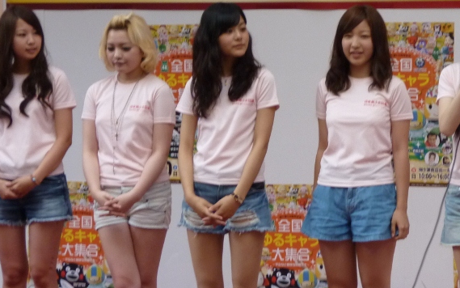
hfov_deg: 14.3
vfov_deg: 9.0
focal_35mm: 145
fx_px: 1818
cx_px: 361
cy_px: 159
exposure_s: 1/40
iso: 200
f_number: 4.9
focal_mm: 13.6
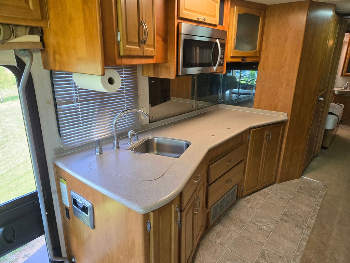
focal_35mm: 23
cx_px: 175
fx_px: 233
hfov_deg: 73.9
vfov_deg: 58.9
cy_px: 132
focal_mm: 5.4
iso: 200
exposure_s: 1/180
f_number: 1.8
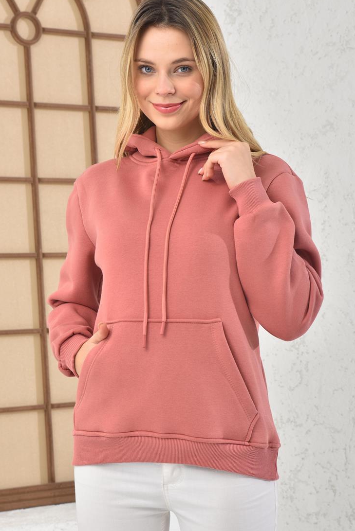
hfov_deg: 14.3
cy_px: 296
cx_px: 179
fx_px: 1419
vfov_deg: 21.2
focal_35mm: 96
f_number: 8
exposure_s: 1/160
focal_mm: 70
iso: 100
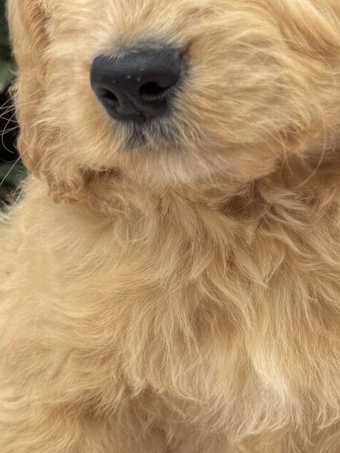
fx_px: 1284
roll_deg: -0.5
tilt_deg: -4.5
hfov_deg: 15.0
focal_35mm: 98
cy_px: 259
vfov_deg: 20.0
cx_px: 263
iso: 80
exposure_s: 1/1678
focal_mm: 6.76
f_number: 1.78
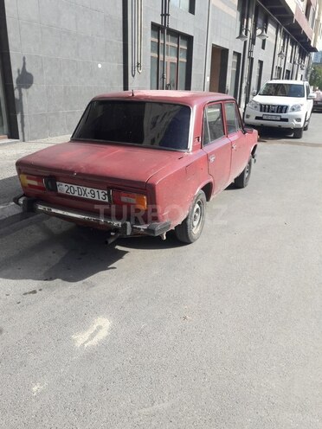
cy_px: 214
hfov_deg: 49.7
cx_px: 161
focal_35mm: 28
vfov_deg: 63.4
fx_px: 347
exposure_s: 1/726
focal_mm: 3.7
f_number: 1.9
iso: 40
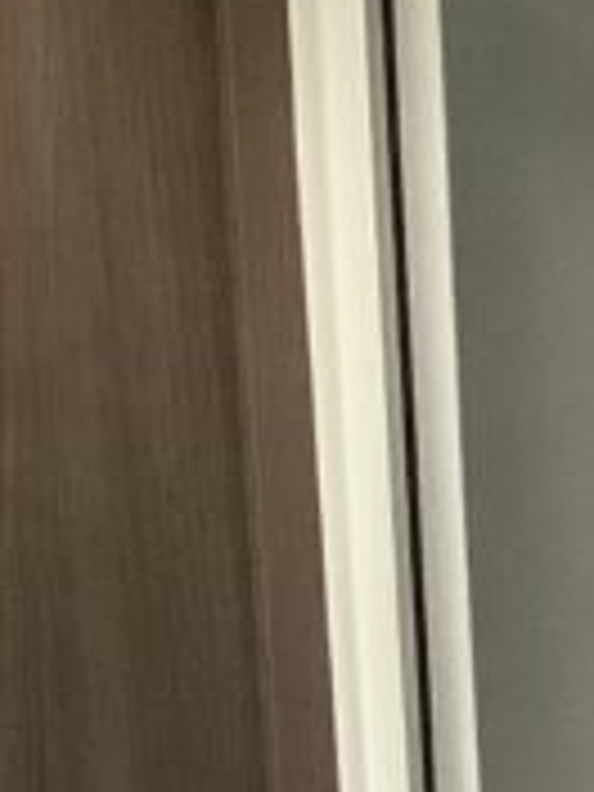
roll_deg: -3.1
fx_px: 4118
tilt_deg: -21.5
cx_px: 1318
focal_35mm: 180
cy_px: 1953
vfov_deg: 9.6
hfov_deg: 7.8
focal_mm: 3.3
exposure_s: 1/60
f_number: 2.4
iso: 400
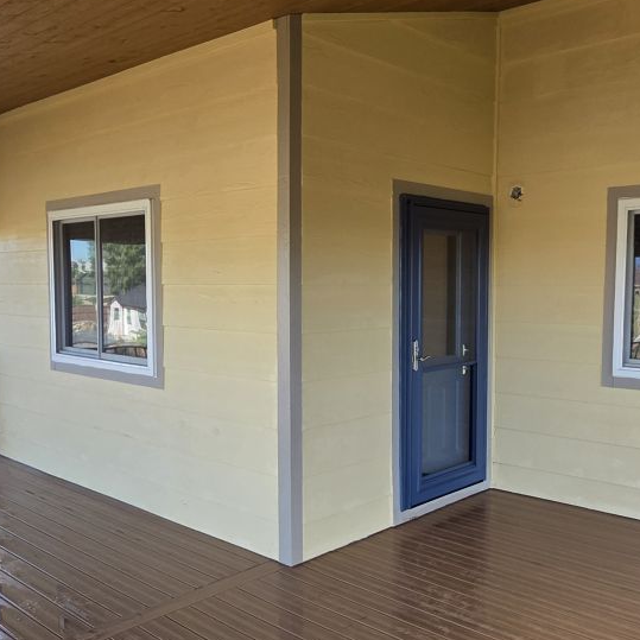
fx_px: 669
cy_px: 346
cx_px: 367
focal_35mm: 32
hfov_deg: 50.9
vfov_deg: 51.0
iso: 50
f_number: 2.2
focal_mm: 2.2
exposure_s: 1/313
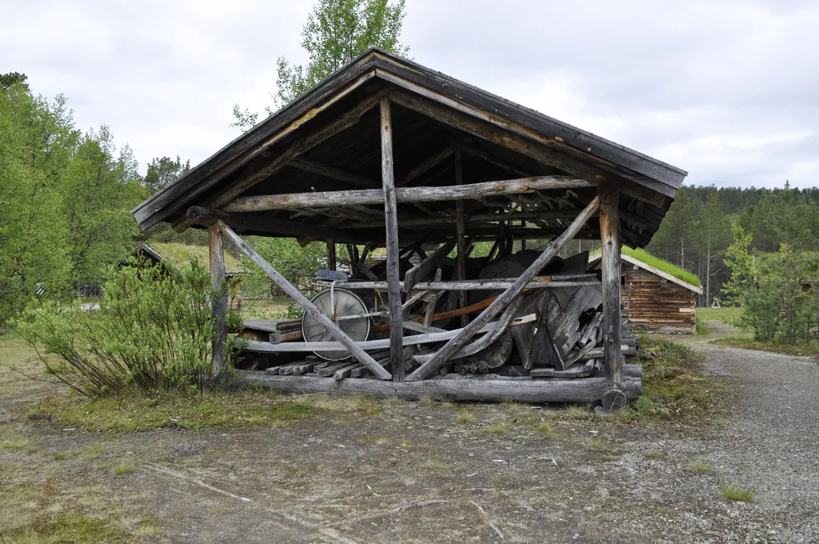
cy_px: 272
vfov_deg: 39.9
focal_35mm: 33
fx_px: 750
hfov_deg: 57.3
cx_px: 410
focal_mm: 22
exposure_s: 1/200
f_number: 6.3
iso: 200
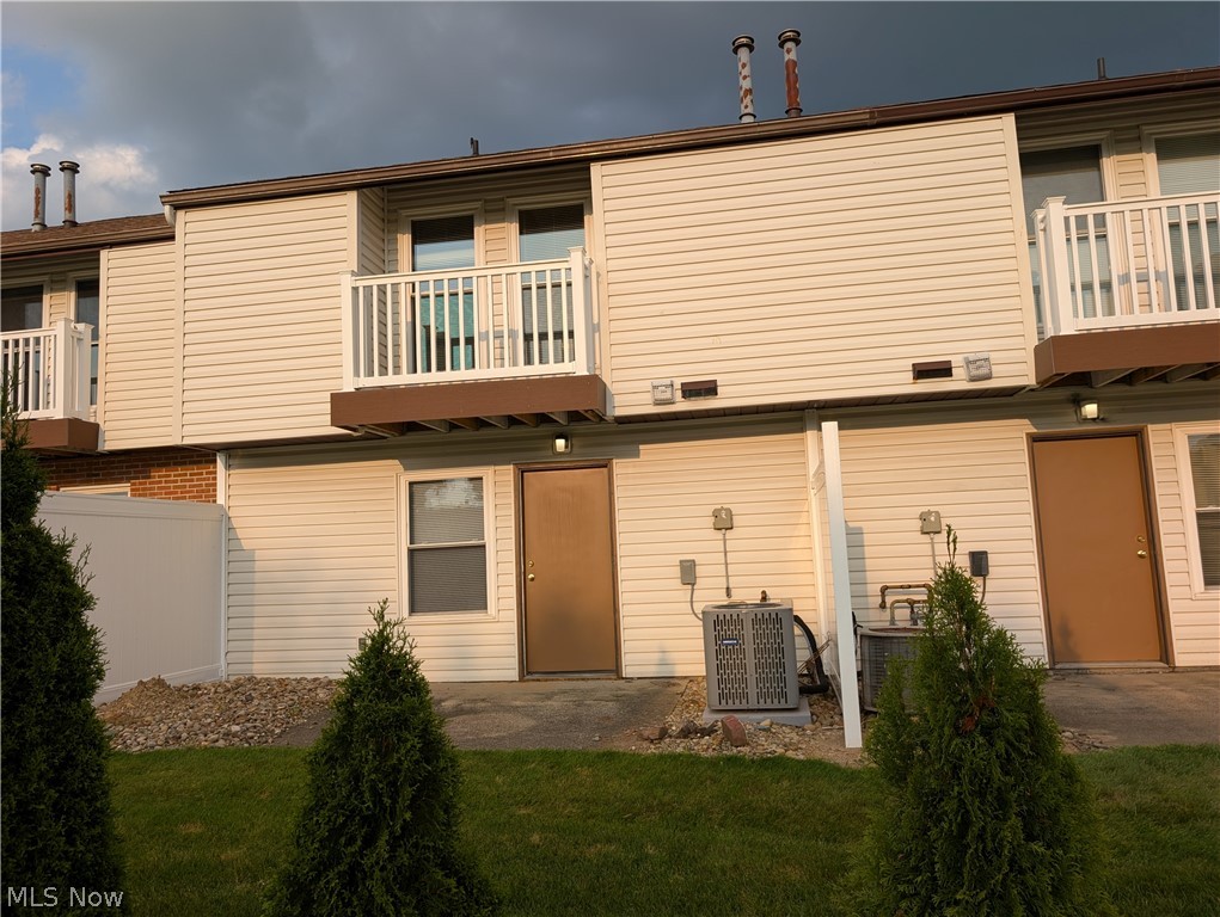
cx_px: 610
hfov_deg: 71.5
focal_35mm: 24
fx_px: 847
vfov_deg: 56.9
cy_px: 458
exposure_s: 1/810
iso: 22
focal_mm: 6.9
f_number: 1.68
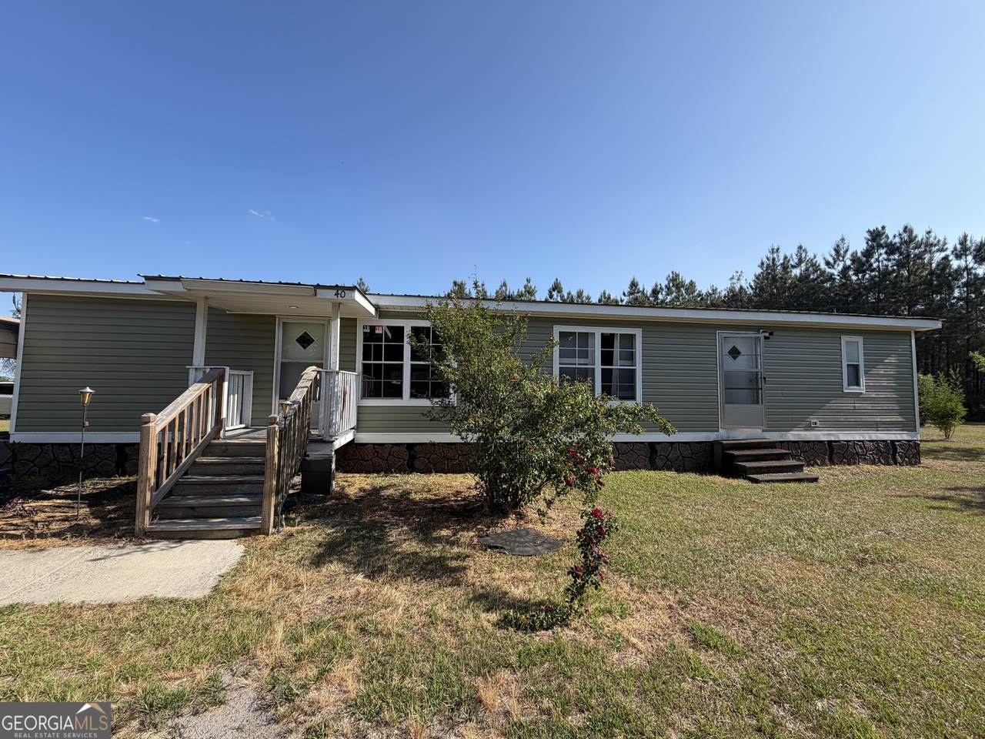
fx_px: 398
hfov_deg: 102.1
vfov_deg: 85.7
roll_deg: -0.3
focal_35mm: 14
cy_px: 370
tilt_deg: +3.7
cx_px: 492
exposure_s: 1/770
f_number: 2.2
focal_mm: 2.22
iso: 25
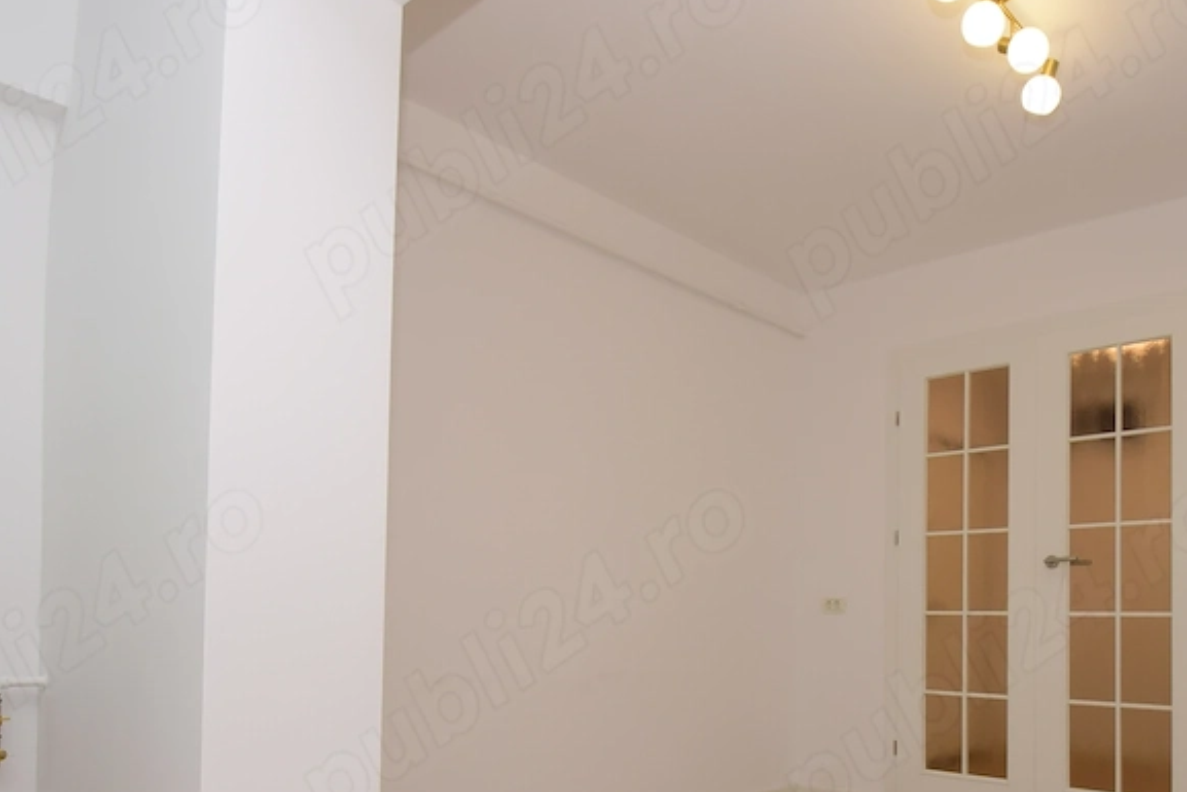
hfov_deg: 68.0
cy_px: 605
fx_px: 857
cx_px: 763
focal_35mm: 26
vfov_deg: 47.5
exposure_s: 1/60
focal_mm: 10
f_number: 8
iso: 400
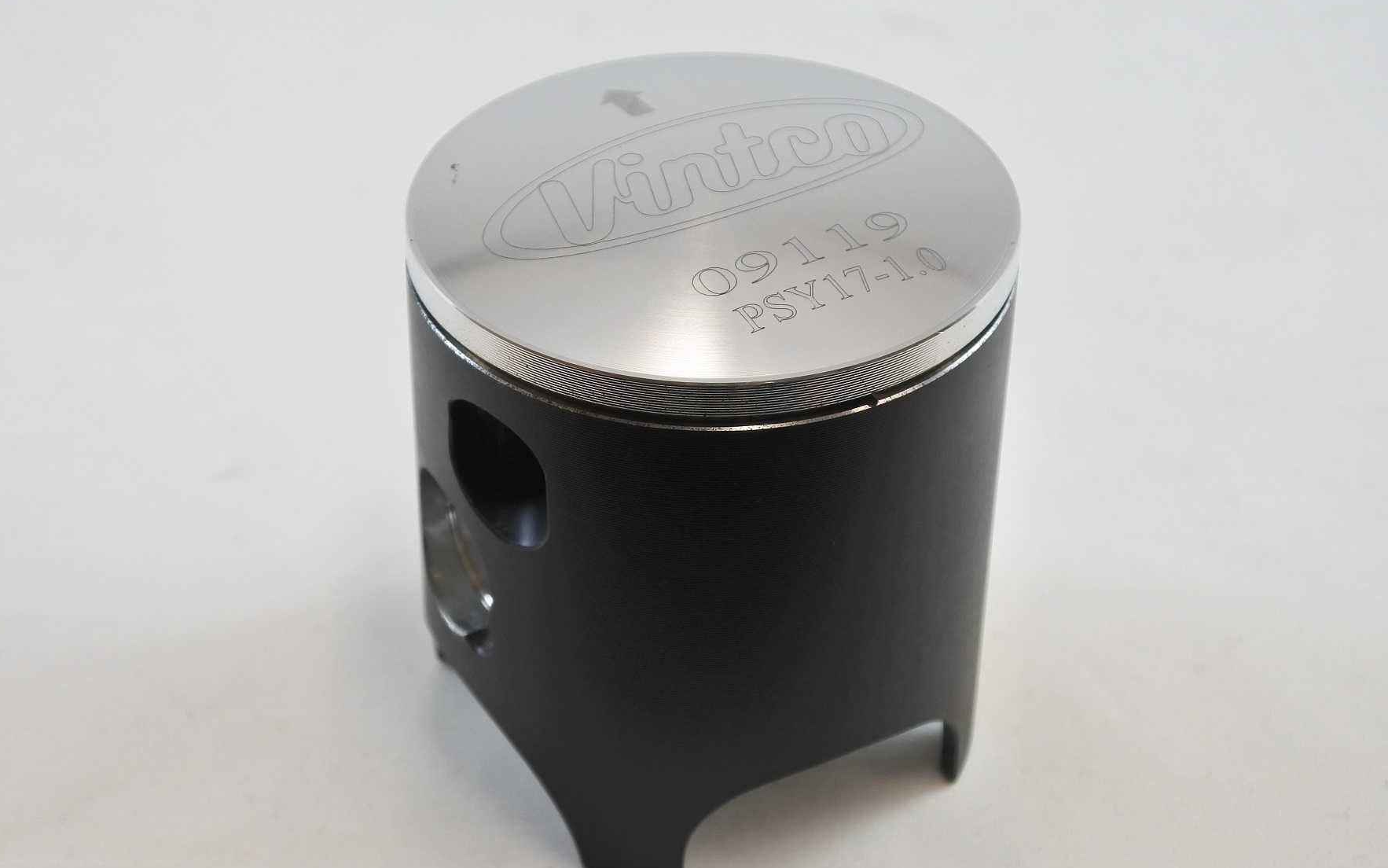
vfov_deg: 24.4
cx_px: 700
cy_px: 452
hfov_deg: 38.2
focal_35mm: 53
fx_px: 2005
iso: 400
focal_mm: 18.9
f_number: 4.5
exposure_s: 1/125
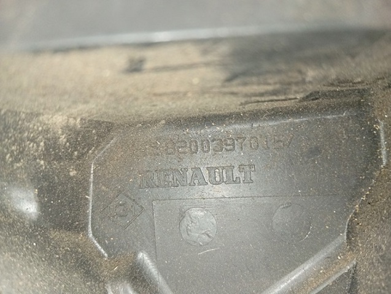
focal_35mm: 26
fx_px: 294
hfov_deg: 67.2
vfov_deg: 53.2
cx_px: 196
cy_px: 147
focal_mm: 3.96
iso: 401
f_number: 1.8
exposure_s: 1/33.3
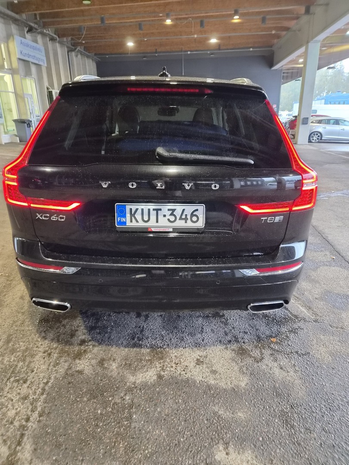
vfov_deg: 73.9
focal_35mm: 23
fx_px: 309
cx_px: 174
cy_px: 232
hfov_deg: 58.9
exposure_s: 1/100
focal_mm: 5.4
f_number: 1.8
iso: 640
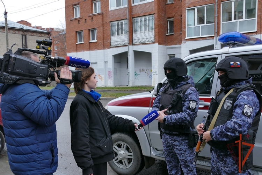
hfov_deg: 54.4
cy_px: 88
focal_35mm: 35
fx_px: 255
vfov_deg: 37.9
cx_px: 131
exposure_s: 1/100
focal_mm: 12.64
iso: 125
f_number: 3.5
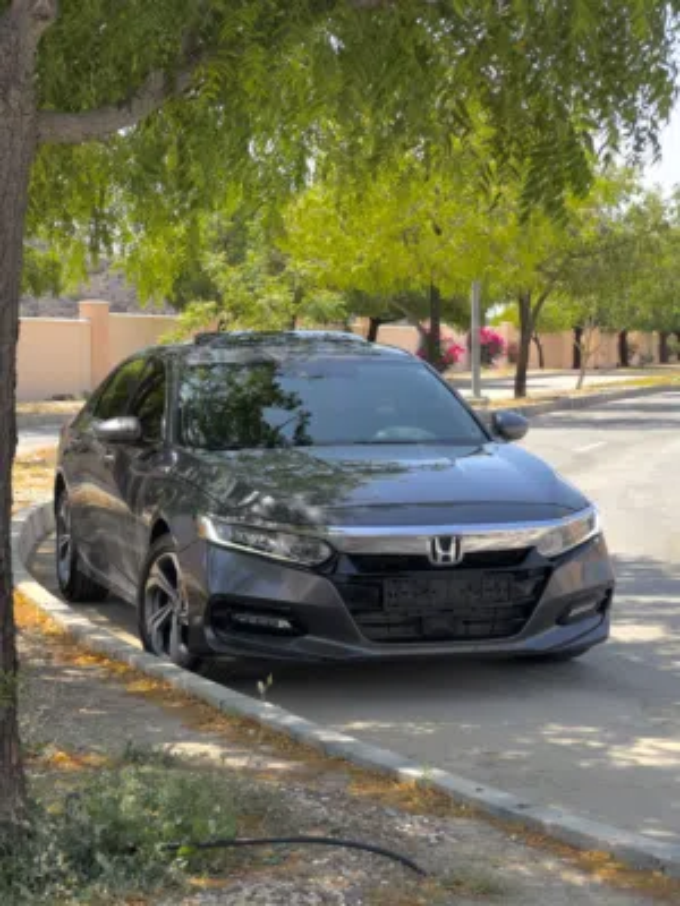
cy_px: 453
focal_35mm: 77
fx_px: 2017
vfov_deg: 25.3
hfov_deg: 19.1
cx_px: 340
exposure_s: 1/198
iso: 25
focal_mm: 9
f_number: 2.8
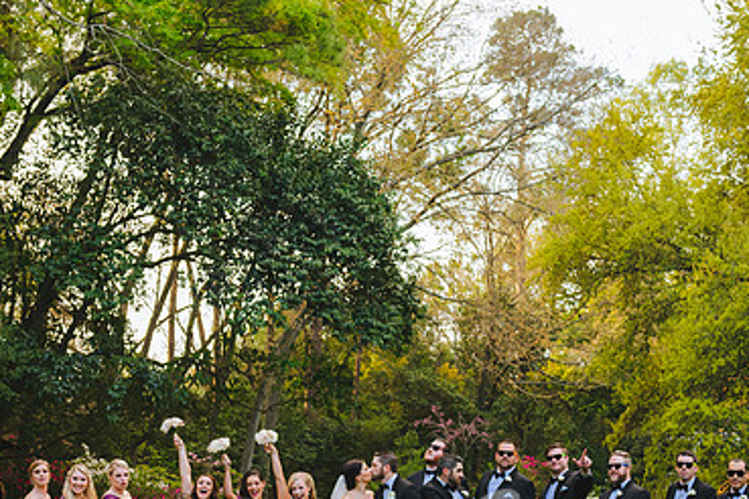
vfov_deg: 20.8
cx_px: 374
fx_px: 1352
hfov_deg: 31.0
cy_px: 346
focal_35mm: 65
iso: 800
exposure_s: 1/200
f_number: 4
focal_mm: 38
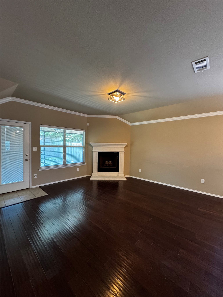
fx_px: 120
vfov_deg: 102.1
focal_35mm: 14
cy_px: 148
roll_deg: +0.5
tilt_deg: -1.0
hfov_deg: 85.7
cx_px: 112
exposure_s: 1/60
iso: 640
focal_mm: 2.22
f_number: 2.2
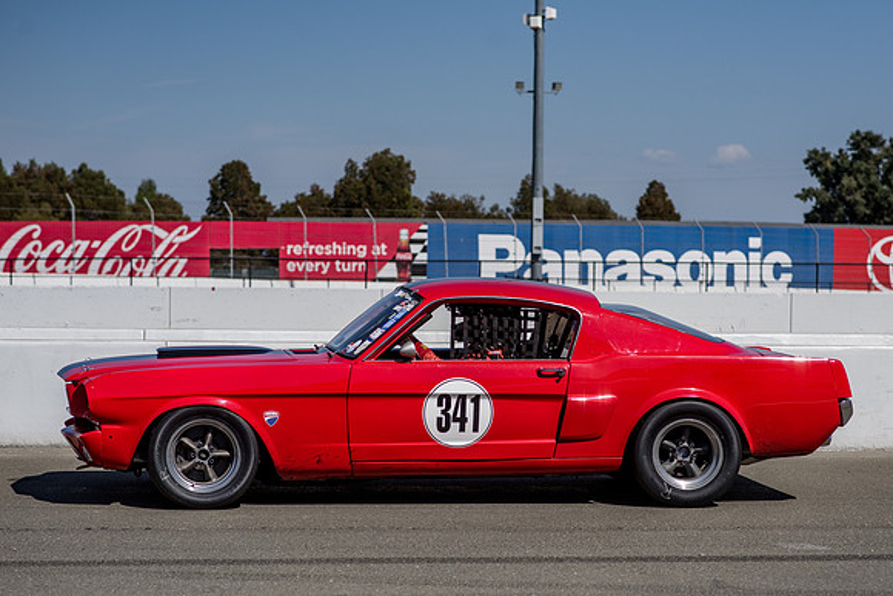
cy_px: 318
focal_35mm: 96
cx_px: 495
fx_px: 2391
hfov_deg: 21.1
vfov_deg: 14.2
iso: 200
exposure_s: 1/8000
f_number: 4
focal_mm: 85
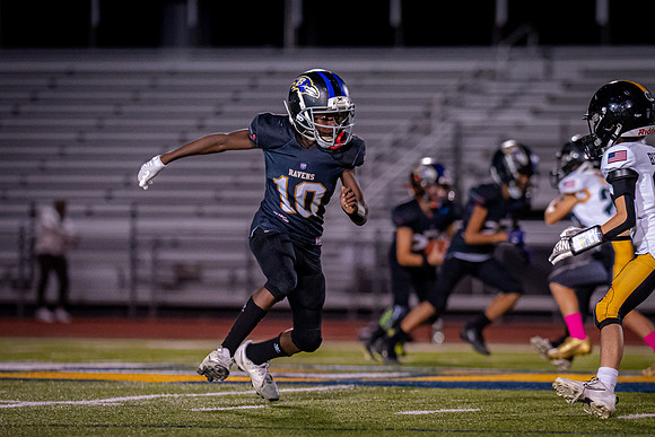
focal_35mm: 300
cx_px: 660
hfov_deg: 6.8
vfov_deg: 4.6
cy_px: 269
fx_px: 5458
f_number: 1.8
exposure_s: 1/1250
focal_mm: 135
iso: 2000
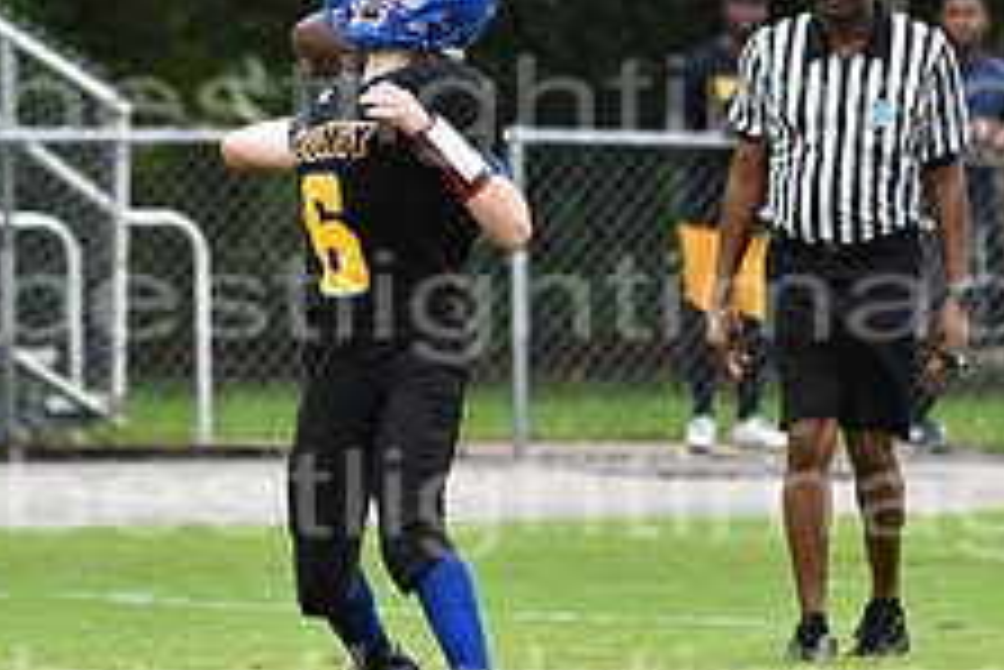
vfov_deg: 2.5
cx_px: 594
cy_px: 209
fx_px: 15237
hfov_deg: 3.8
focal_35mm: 546
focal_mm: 140
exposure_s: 1/1600
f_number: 3.5
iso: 1000
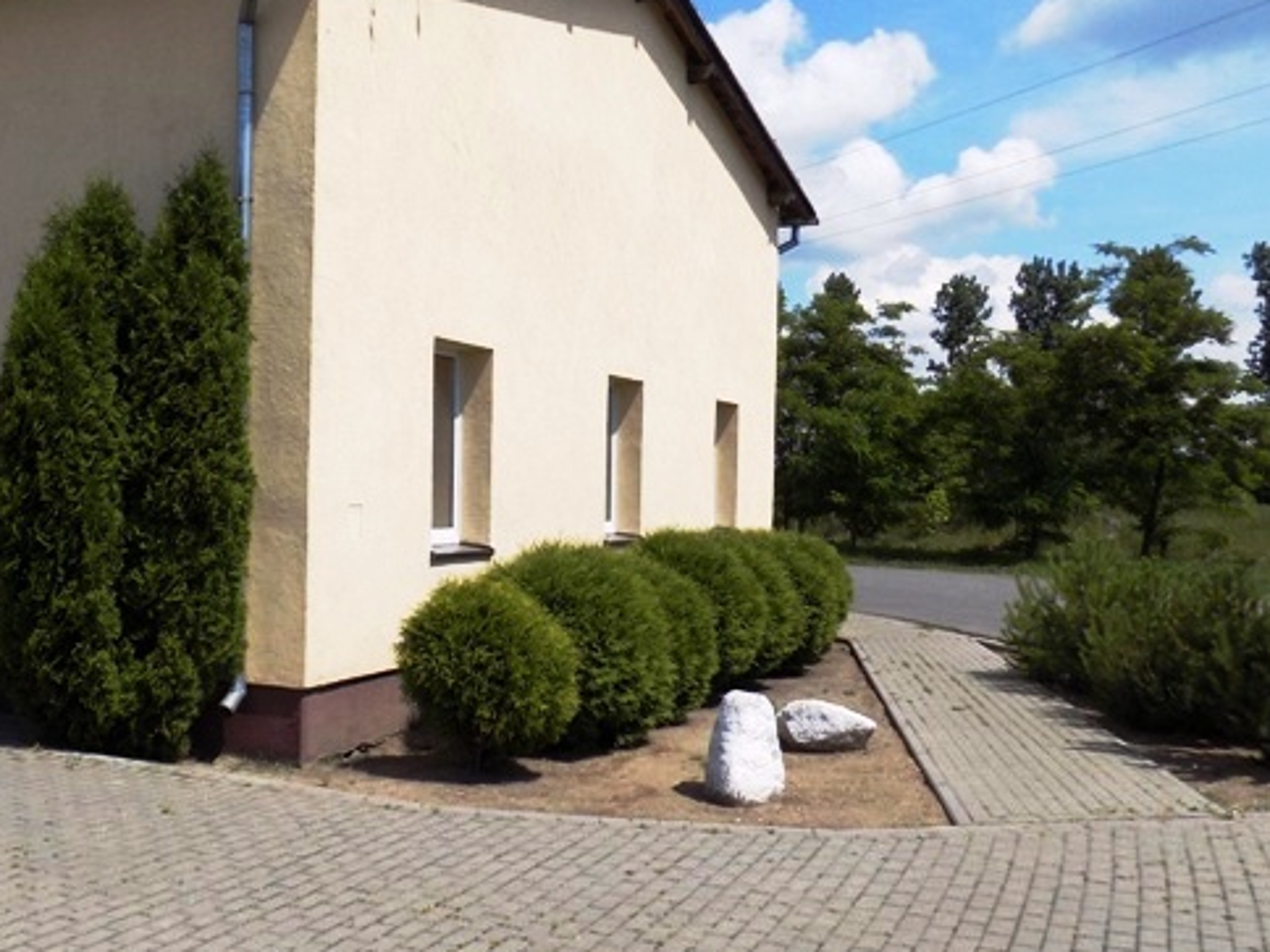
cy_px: 517
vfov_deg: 37.7
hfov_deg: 47.8
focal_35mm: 38
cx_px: 380
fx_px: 1394
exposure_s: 1/160
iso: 80
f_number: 9.9
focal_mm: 4
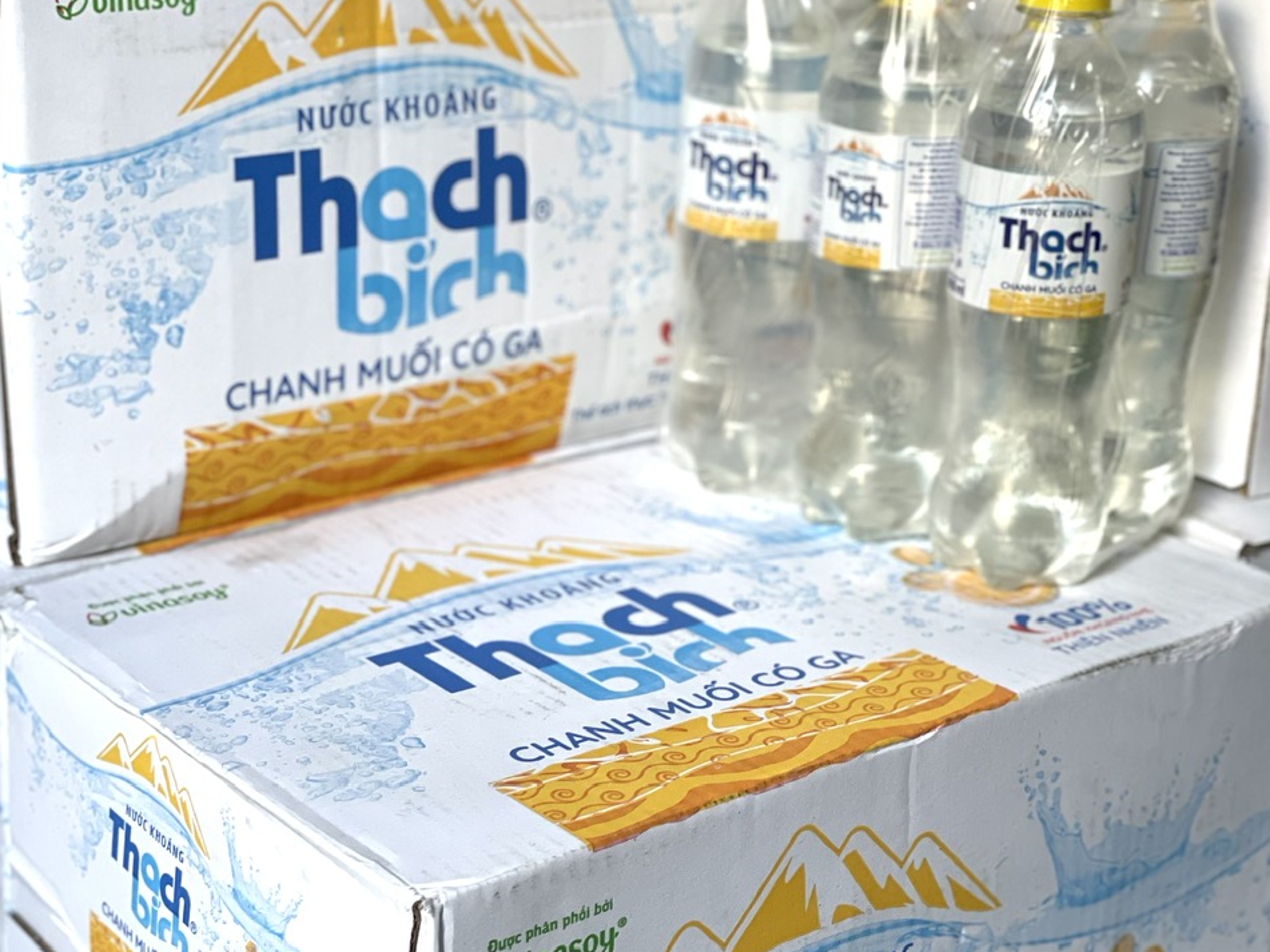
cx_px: 636
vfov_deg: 21.0
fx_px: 2568
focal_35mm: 70
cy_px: 451
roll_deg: -2.0
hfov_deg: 27.8
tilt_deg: -20.1
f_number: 2
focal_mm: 6
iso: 125
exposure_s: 1/122
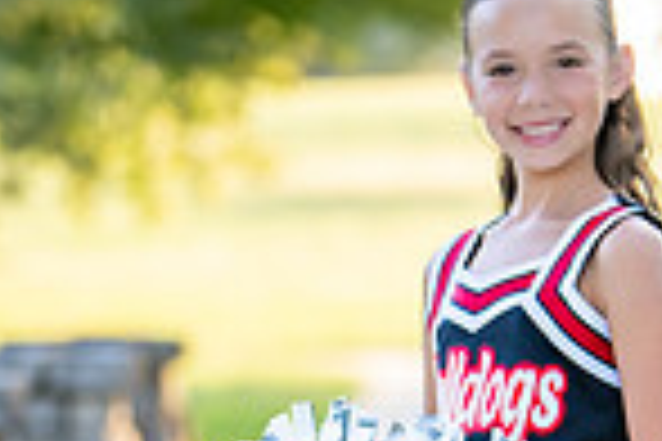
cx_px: 528
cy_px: 590
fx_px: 4615
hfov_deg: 8.2
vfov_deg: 5.4
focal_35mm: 251
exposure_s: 1/1000
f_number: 1.2
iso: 200
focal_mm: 50
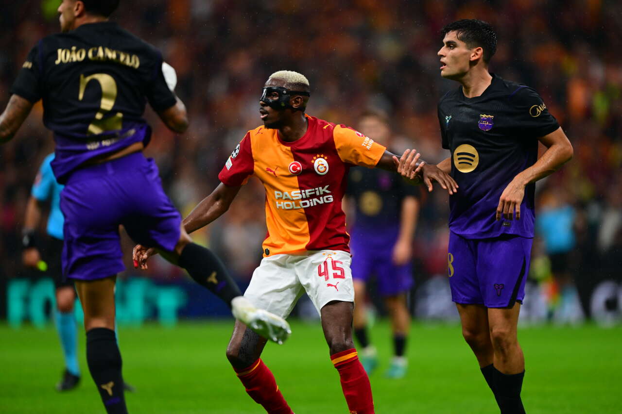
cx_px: 311
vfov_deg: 3.4
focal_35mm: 400
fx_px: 6910
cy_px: 207
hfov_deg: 5.2
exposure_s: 1/1250
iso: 1250
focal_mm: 400
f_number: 2.8
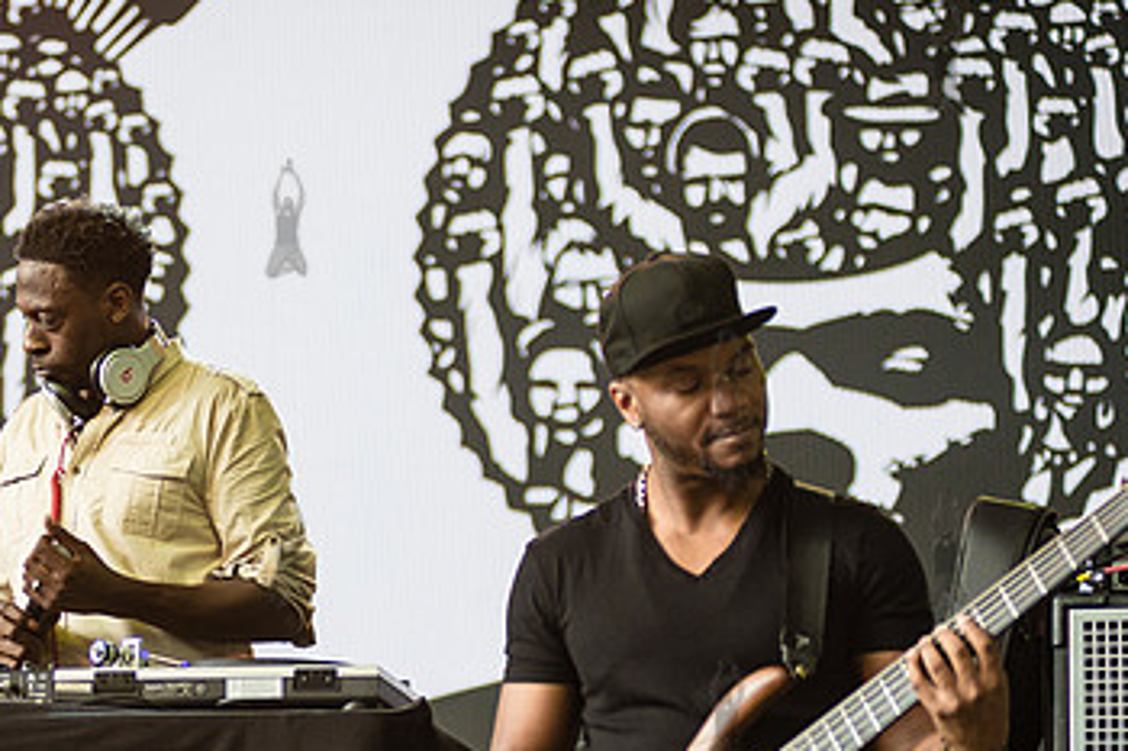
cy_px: 500
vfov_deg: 9.1
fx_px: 4698
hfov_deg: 13.6
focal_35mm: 150
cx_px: 166
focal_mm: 80
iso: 1250
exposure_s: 1/2000
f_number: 2.8
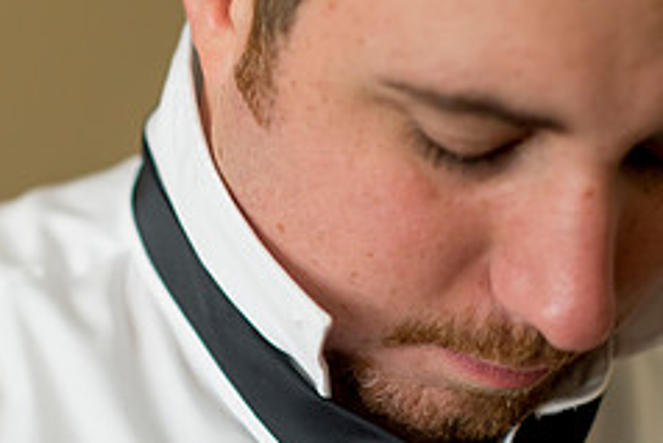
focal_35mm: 122
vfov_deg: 11.2
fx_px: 2248
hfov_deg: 16.7
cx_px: 223
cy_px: 397
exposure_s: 1/200
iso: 2000
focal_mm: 50
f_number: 2.2
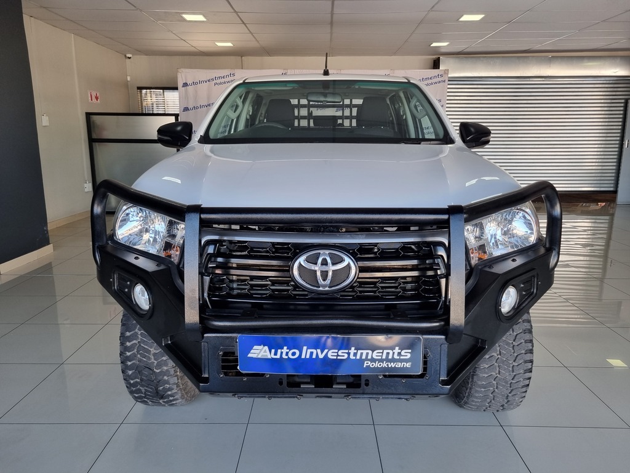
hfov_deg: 67.3
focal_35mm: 26
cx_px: 315
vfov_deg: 53.1
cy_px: 236
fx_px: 473
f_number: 1.8
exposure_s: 1/100
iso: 50
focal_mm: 5.4
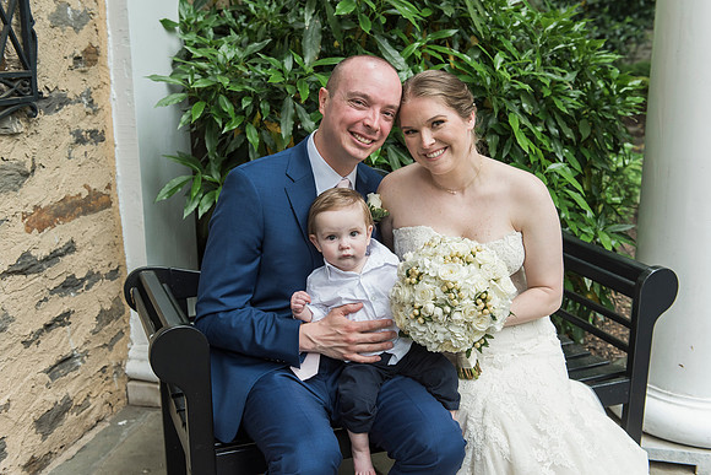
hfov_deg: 49.1
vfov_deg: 33.9
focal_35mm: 39
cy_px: 229
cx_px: 342
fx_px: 779
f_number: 4
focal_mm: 38
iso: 800
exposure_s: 1/250
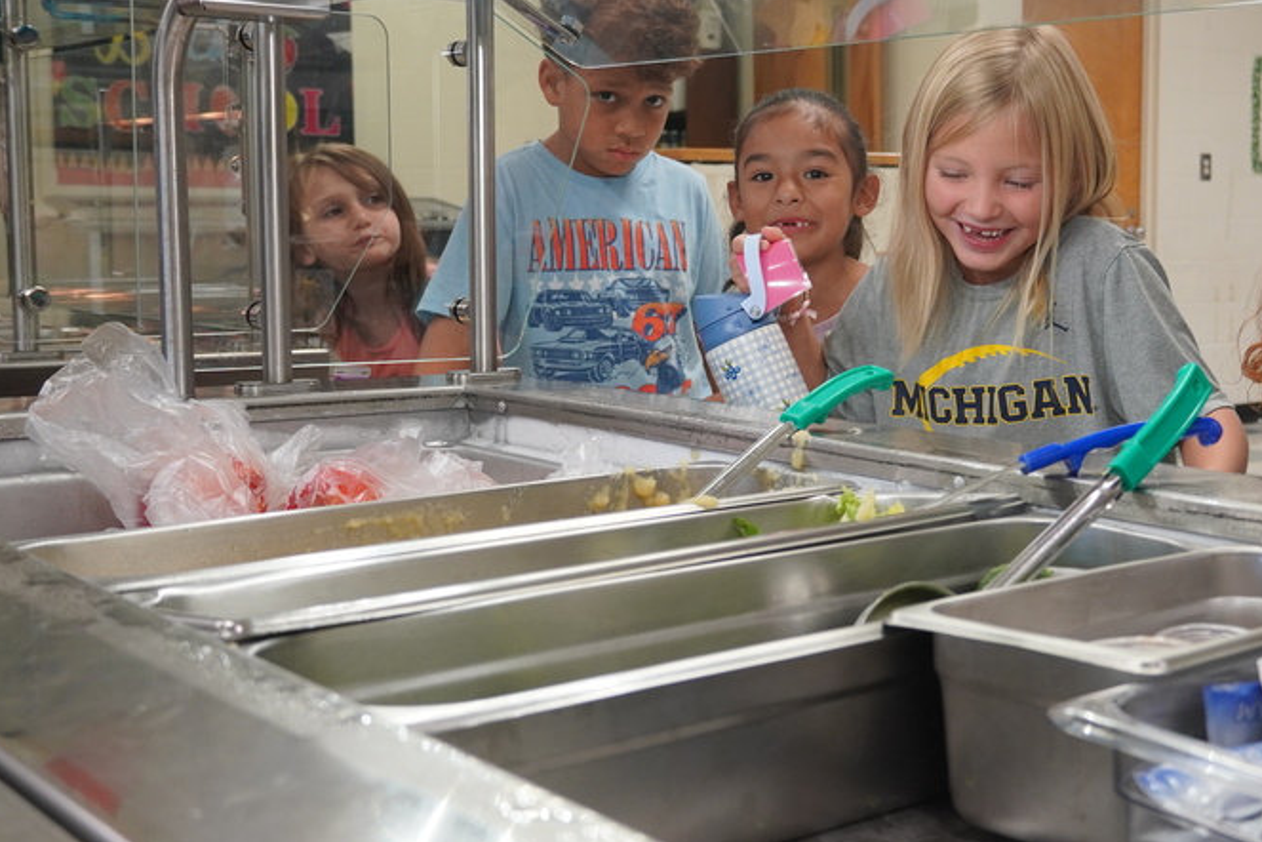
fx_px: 1788
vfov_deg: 26.5
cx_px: 904
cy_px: 391
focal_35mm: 51
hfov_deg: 38.1
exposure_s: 1/160
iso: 640
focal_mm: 22
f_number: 4
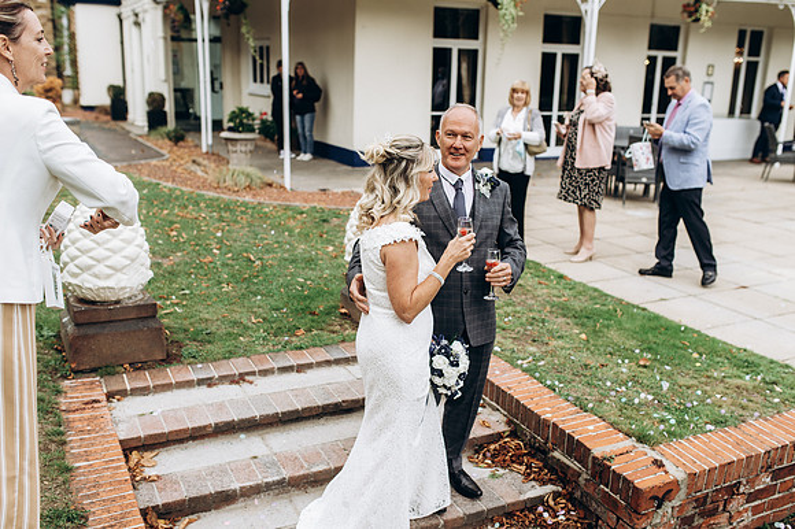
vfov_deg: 37.8
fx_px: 772
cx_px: 398
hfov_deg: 54.5
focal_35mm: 35
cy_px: 264
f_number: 2.8
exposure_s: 1/640
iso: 100
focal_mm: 35
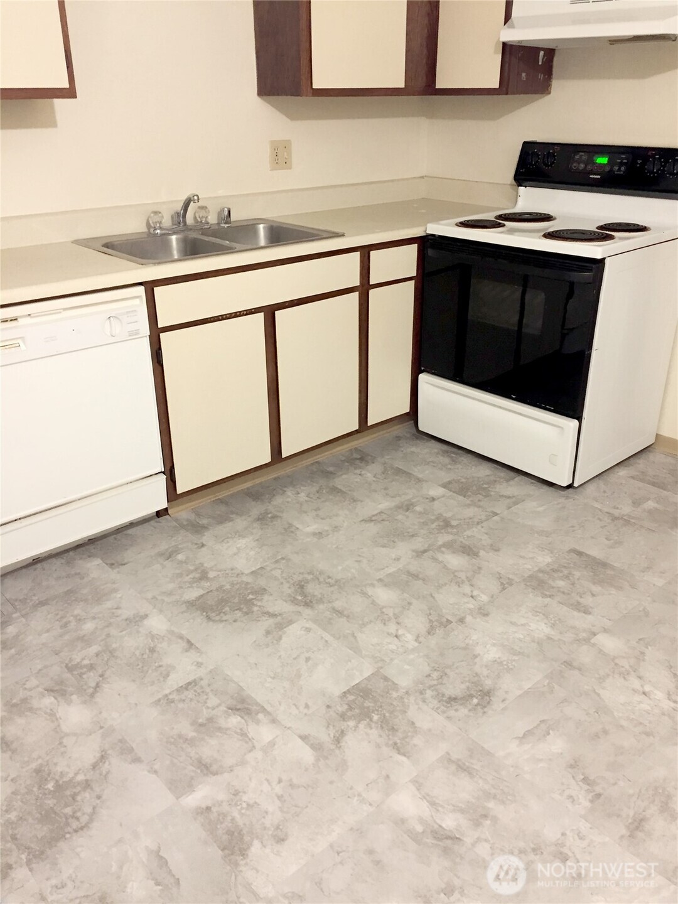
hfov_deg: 48.2
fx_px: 757
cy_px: 452
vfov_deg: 61.7
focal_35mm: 29
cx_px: 339
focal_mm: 4.15
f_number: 2.2
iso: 400
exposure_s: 1/15
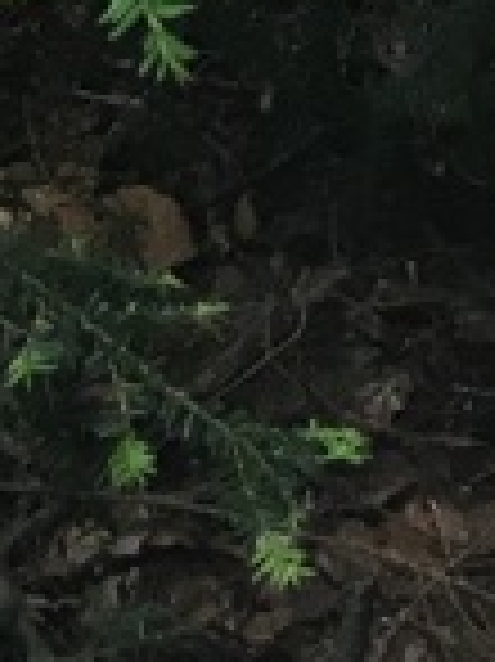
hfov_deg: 7.3
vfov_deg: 8.2
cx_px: 634
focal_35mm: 202
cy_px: -1414
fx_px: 3857
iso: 32
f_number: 2.2
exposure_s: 1/30
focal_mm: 4.15
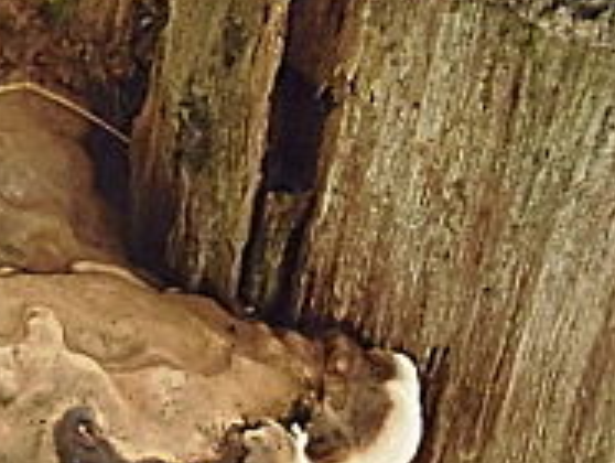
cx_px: -86
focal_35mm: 210
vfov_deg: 7.1
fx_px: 3736
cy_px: 349
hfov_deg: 9.3
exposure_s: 1/60
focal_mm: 11.7
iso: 400
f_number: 4
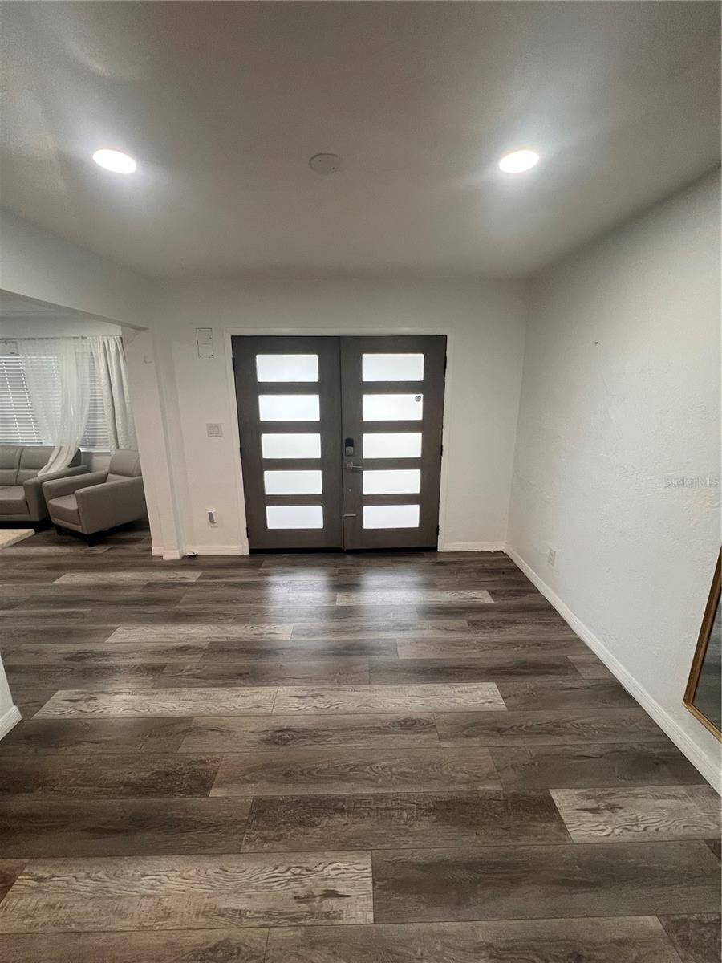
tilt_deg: -14.6
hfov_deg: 89.9
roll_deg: +0.2
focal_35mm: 13
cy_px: 482
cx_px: 361
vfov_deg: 106.2
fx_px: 362
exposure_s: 1/120
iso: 160
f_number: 1.8
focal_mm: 1.57
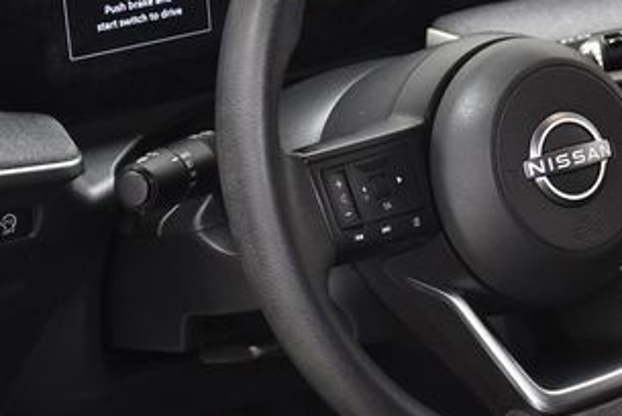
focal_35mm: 107
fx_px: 1850
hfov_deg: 18.8
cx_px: 555
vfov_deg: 12.8
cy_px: 158
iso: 1250
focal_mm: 34
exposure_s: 1/125
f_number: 4.2
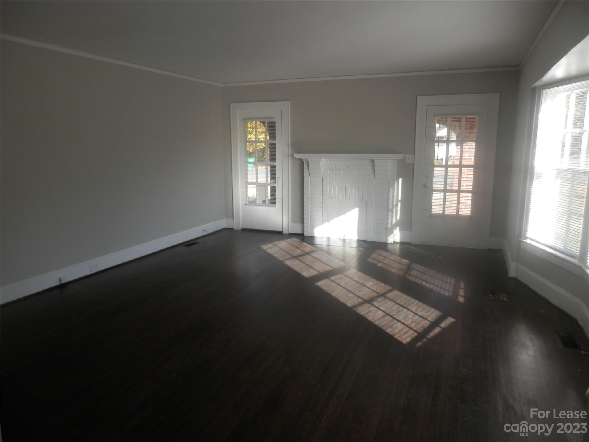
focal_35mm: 25
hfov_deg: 69.4
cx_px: 294
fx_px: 425
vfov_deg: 54.9
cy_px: 221
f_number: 3
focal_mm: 4.5
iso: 80
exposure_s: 1/160
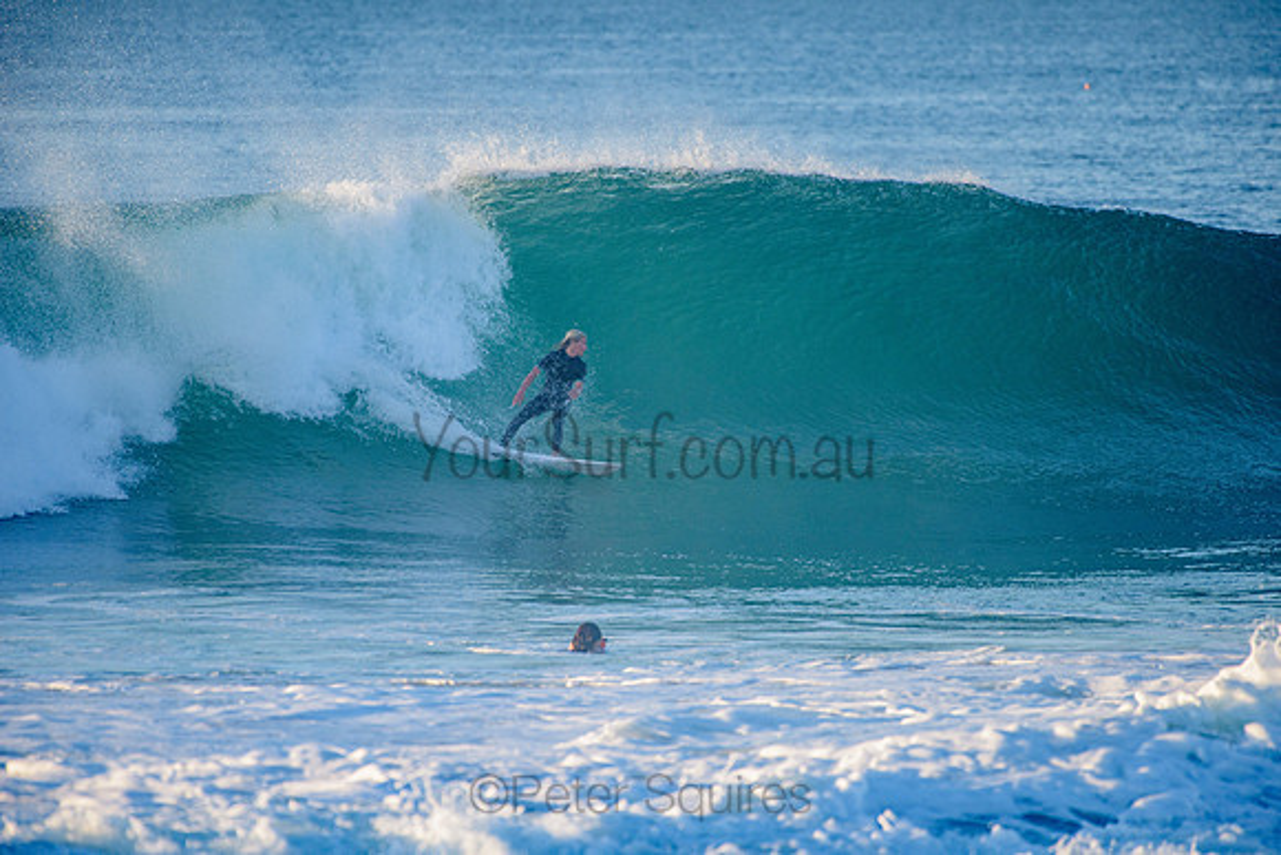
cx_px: 640
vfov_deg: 2.8
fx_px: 17795
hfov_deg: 4.1
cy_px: 428
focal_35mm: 500
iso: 450
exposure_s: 1/1250
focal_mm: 500
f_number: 5.6
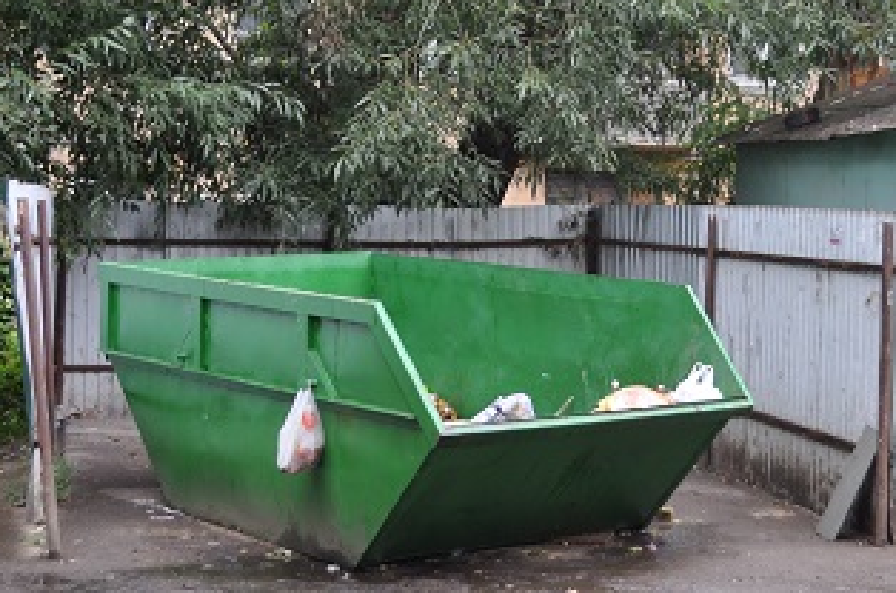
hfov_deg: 23.2
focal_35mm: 88
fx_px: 2186
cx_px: 457
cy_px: 180
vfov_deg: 15.4
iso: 400
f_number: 4.8
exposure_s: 1/60
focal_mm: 32
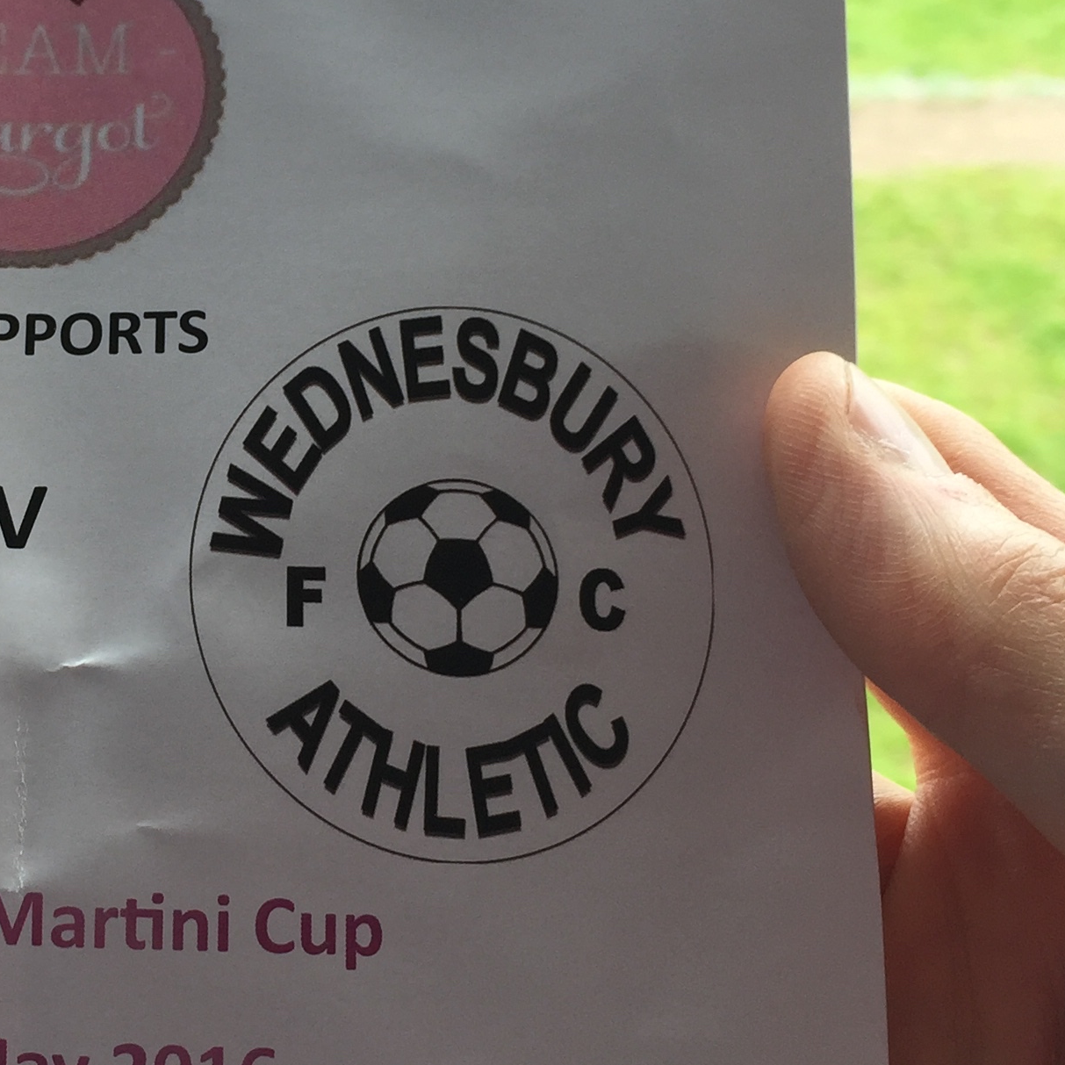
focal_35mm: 69
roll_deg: +0.1
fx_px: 2402
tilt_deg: -23.7
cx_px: 116
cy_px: 418
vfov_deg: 24.9
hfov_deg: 24.3
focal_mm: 4.15
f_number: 2.2
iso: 32
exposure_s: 1/128
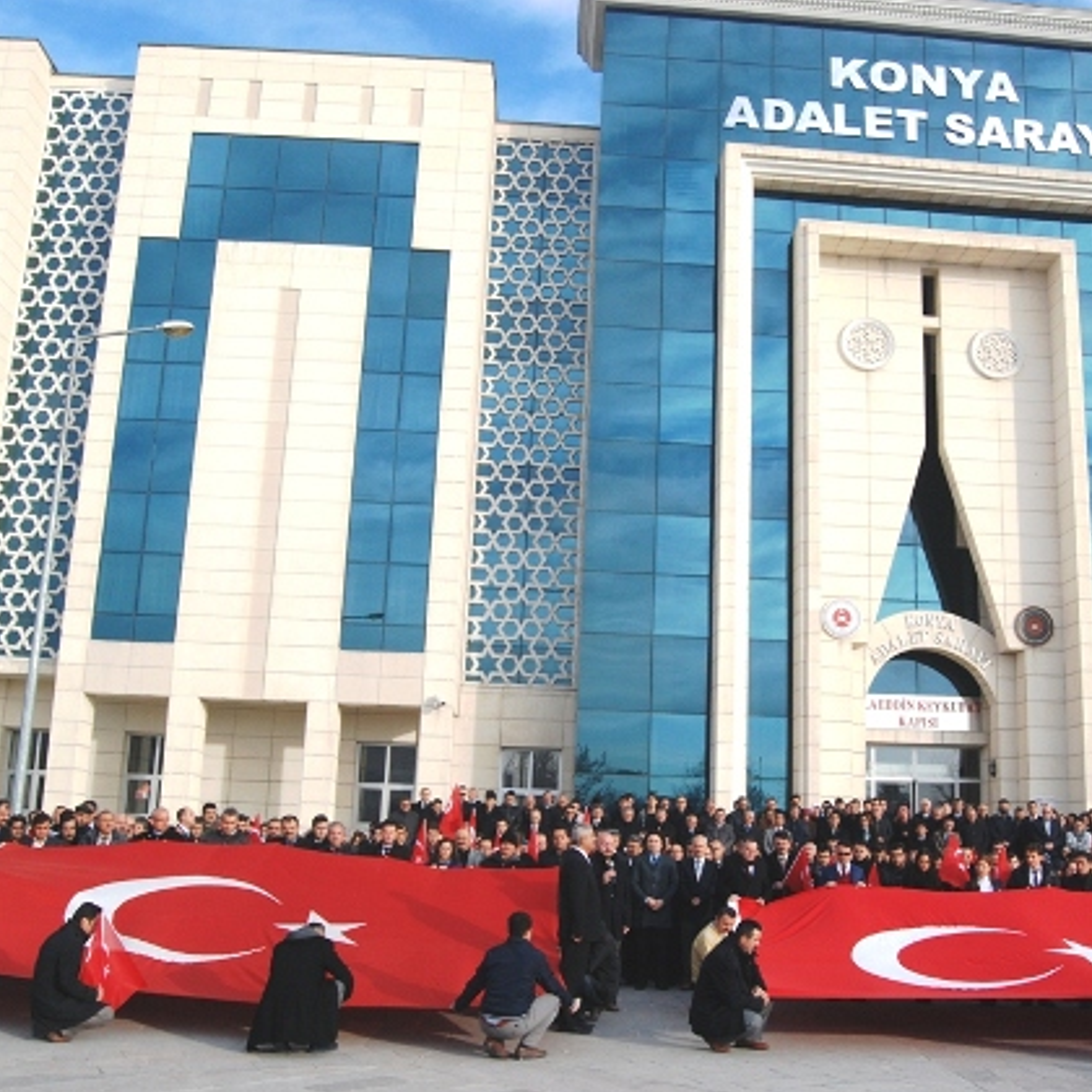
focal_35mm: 35
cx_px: 632
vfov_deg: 47.2
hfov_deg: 47.1
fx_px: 1249
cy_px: 555
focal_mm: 18
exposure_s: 1/400
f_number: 10
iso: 400
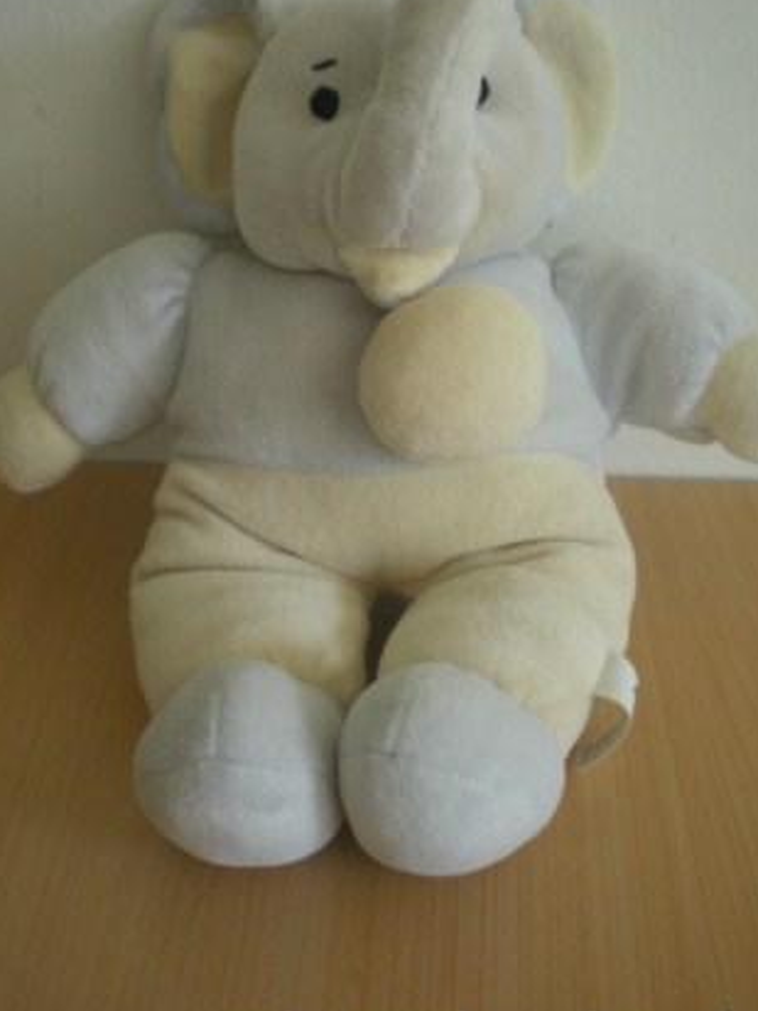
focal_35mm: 48
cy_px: 454
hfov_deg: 30.3
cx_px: 388
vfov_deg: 39.6
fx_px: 1401
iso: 200
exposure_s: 1/47.1
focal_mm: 6.3
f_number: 3.1
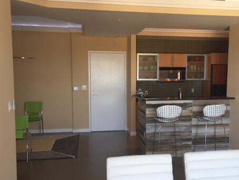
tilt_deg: -2.8
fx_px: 283
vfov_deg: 35.1
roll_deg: +0.1
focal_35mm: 41
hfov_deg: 45.4
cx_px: 148
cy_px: 97
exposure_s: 1/40
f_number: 2.2
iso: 32
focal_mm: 4.15
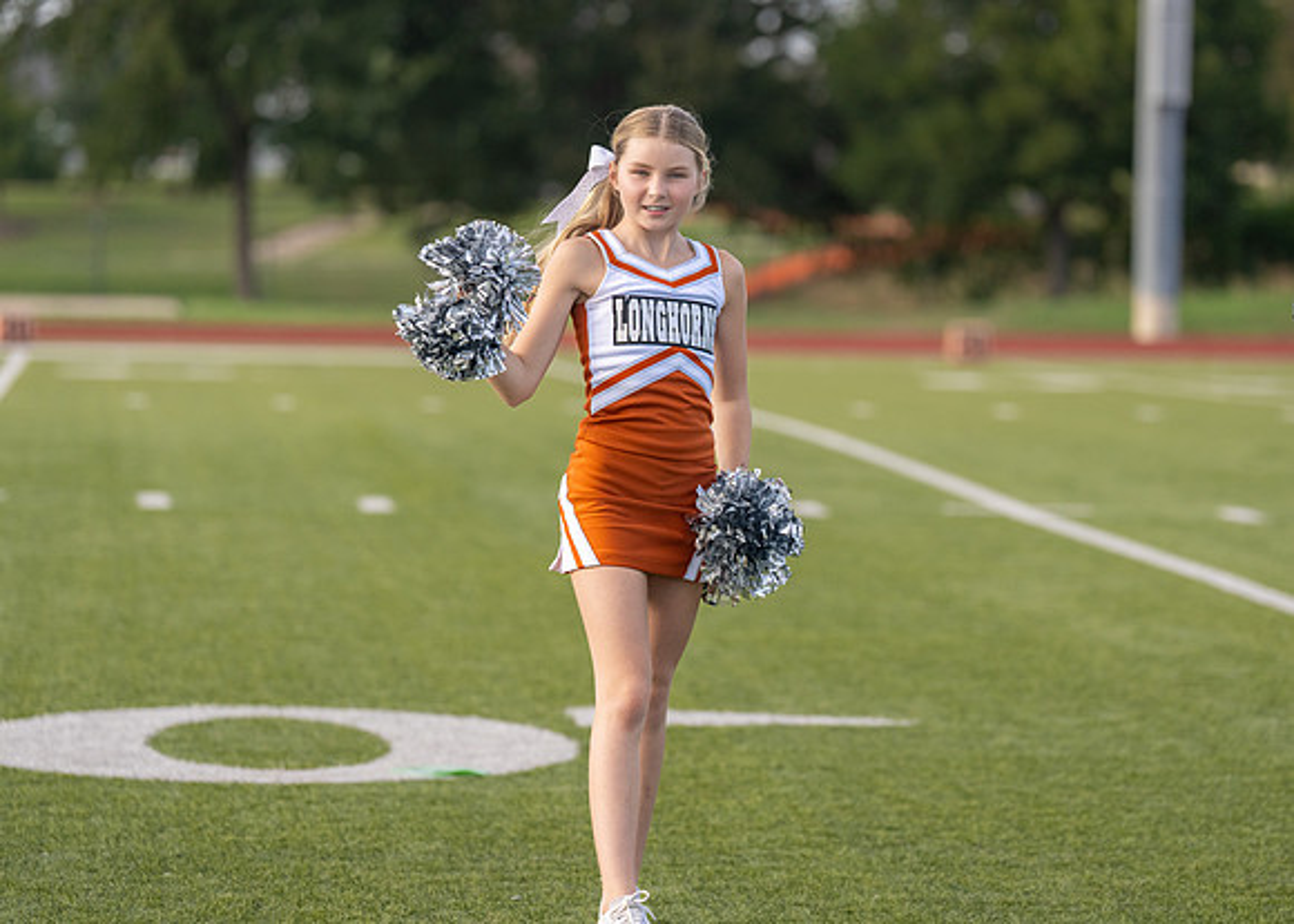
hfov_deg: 12.4
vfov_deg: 8.9
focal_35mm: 162
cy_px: 414
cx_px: 658
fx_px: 5942
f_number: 2.8
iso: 400
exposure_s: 1/3200
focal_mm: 135
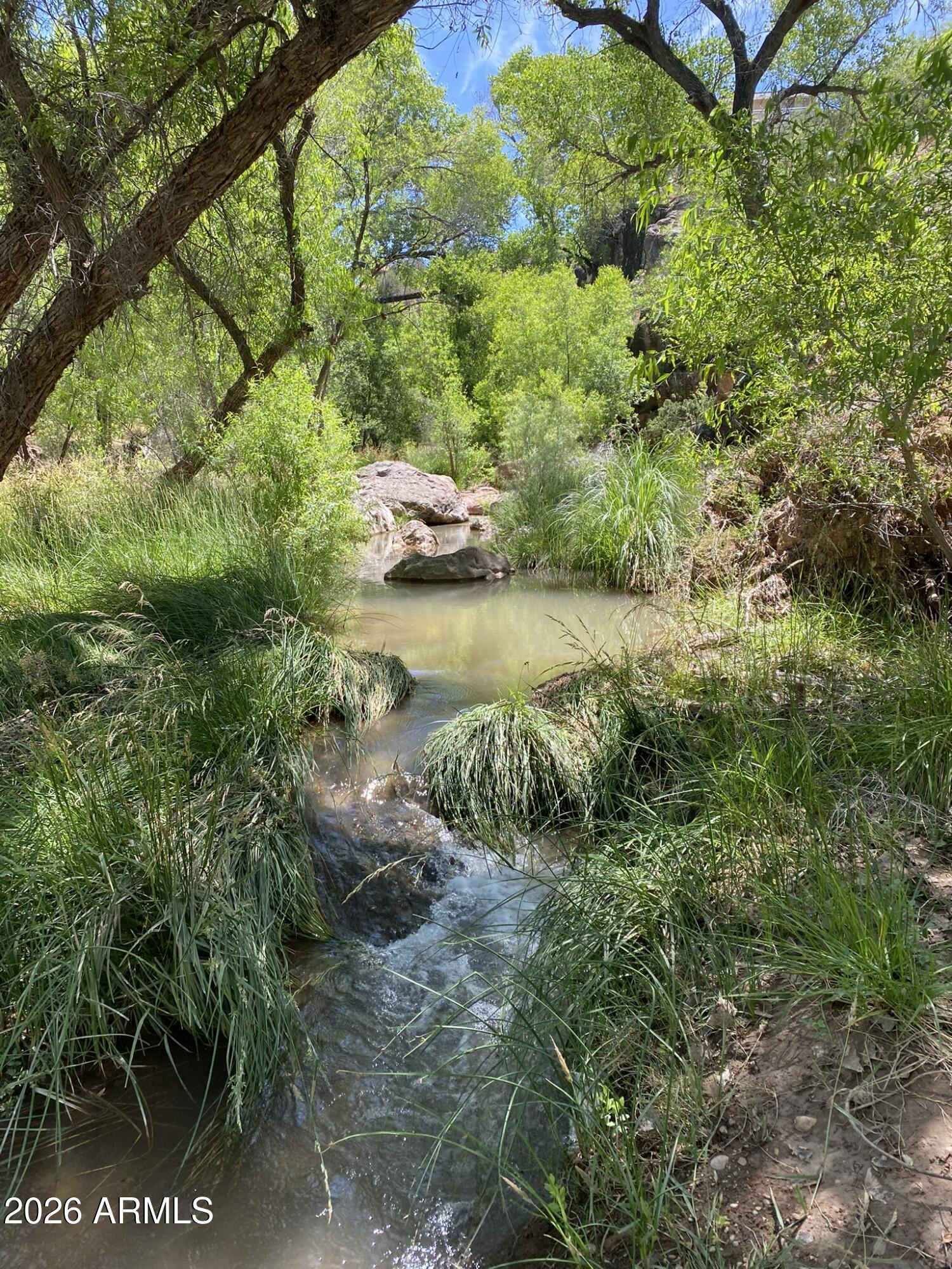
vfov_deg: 67.3
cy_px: 634
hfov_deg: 53.1
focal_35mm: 26
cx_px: 476
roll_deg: +2.7
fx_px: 953
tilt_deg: -8.6
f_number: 1.8
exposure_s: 1/529
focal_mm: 4.25
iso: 32
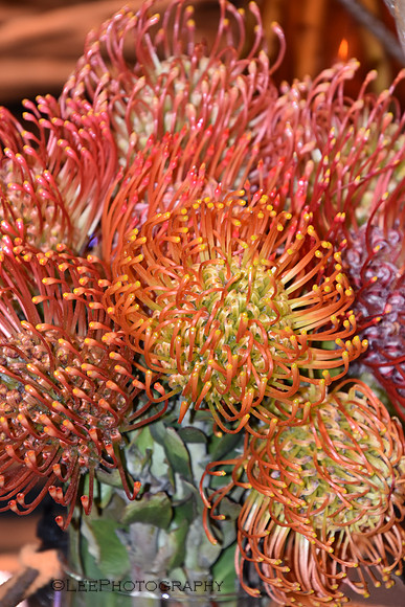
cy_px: 304
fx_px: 6830
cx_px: 202
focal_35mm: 405
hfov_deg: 3.4
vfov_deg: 5.1
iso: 400
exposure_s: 1/60
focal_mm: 270
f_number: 8
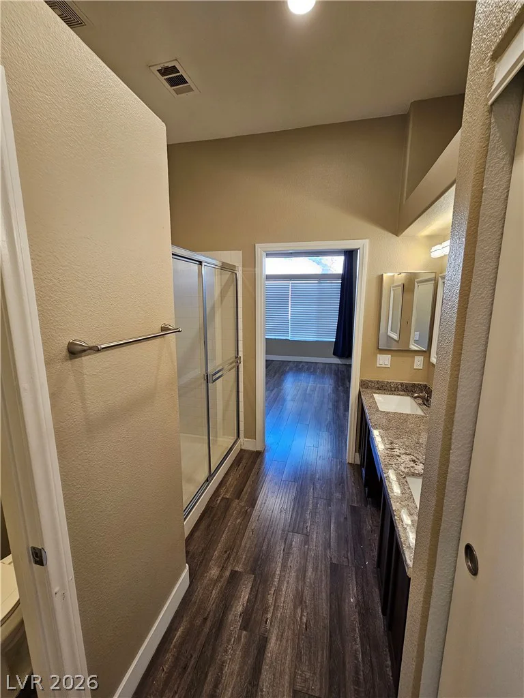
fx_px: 262
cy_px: 349
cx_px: 262
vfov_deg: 106.2
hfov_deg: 89.9
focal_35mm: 13
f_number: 2.2
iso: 125
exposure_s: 1/60
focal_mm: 2.2
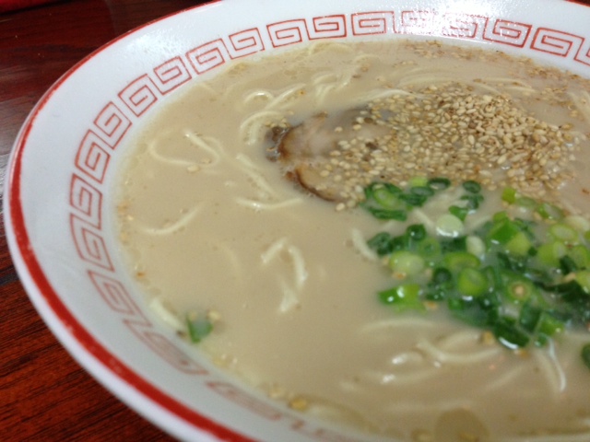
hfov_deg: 55.4
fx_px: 562
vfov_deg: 42.9
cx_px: 295
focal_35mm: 33
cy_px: 221
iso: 200
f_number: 2.4
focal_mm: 4.13
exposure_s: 1/20
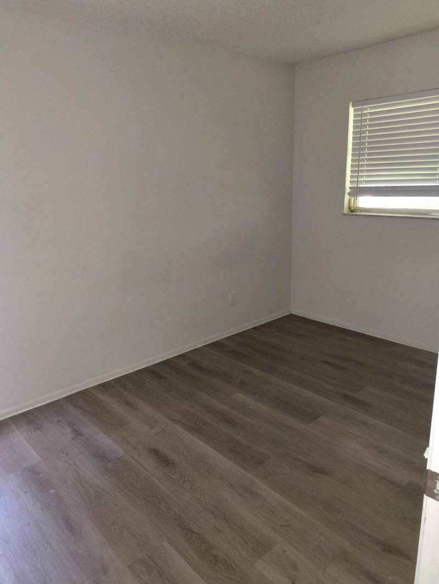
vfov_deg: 69.4
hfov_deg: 54.9
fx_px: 423
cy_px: 292
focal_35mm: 25
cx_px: 220
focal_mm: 4.68
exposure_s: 1/33.3
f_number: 1.7
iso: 1796
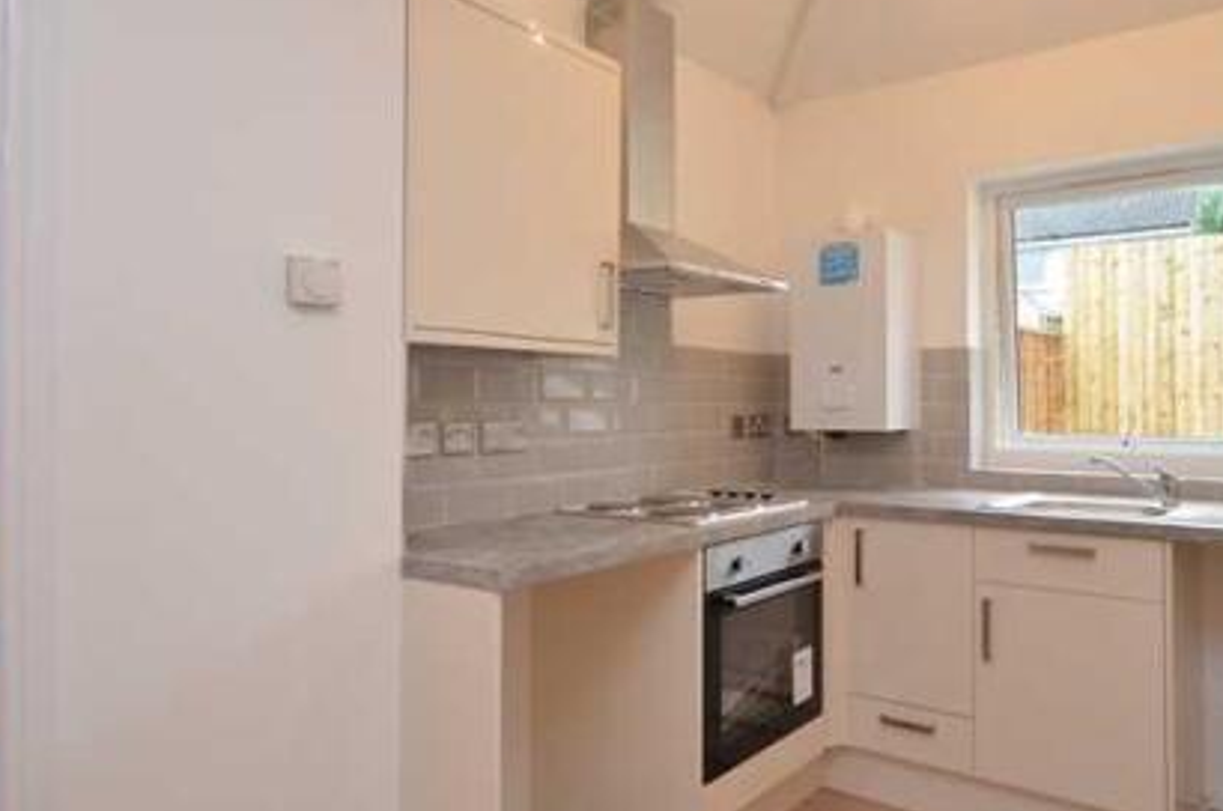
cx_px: 761
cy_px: 410
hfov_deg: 72.7
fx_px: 814
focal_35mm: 24
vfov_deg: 53.0
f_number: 4
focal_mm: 10
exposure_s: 1/60
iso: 200
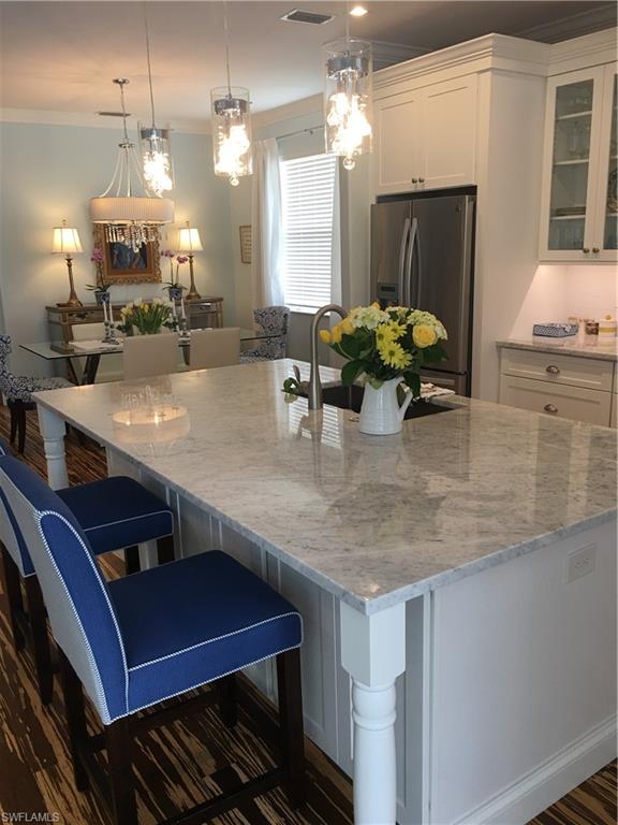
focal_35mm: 29
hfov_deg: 48.2
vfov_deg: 61.7
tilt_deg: -12.4
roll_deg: +2.5
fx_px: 690
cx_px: 309
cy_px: 412
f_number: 2.2
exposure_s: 1/30
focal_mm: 4.15
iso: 32
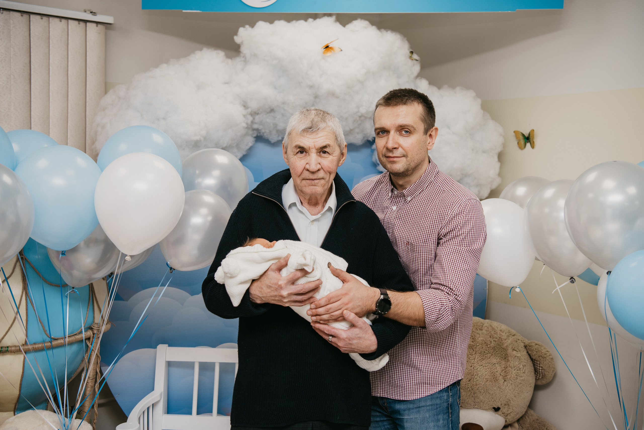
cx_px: 322
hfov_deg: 47.4
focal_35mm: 41
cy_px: 215
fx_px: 734
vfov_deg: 32.6
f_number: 4
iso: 125
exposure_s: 1/160
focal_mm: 40
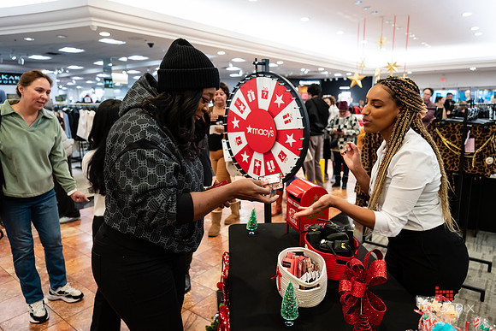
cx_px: 248
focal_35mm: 24
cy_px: 166
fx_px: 334
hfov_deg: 73.1
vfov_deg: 52.7
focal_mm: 24
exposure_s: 1/160
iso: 1000
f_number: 3.2
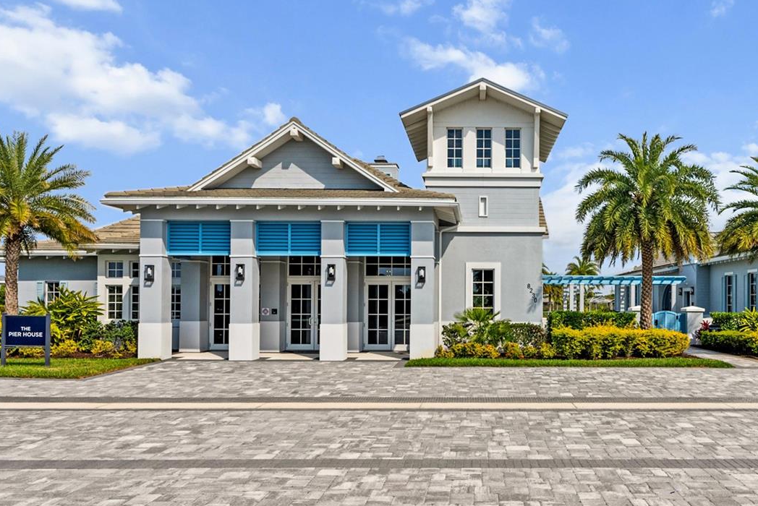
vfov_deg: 45.0
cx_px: 490
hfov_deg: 62.4
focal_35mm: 29
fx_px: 611
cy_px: 253
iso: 400
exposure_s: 1/1600
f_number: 8
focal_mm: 19
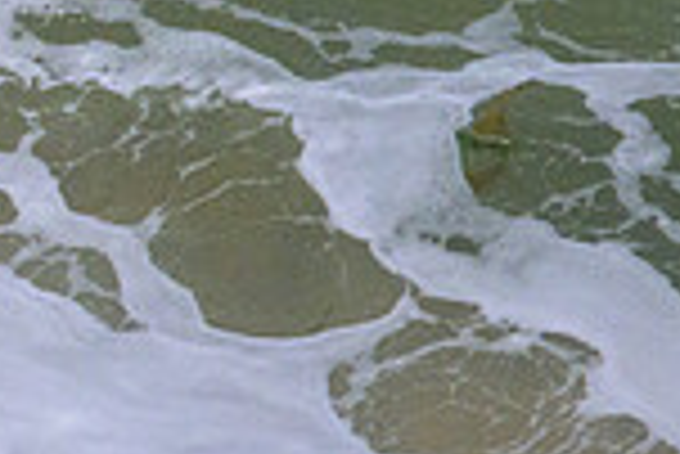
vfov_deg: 0.4
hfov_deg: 0.7
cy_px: -2
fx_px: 57987
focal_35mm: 3067
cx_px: -563
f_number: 11
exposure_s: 1/3200
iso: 4000
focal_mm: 800
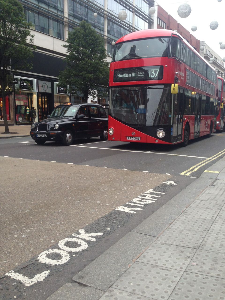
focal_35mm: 33
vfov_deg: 55.4
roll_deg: -1.7
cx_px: 112
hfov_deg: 42.9
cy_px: 150
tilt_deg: -6.6
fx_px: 286
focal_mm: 4.12
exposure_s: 1/120
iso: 64
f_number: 2.4
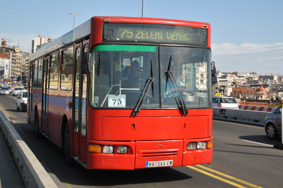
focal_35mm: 39
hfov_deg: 49.6
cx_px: 142
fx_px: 306
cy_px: 94
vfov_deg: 34.2
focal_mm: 26
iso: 125
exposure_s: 1/1000
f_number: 4.2
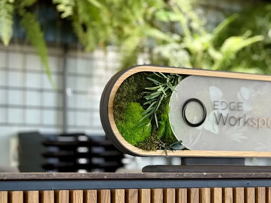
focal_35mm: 104
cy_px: 113
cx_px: 189
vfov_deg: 14.2
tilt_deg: +3.9
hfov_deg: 18.8
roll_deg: +0.4
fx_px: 814
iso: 100
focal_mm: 6.76
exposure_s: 1/60
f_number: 1.78
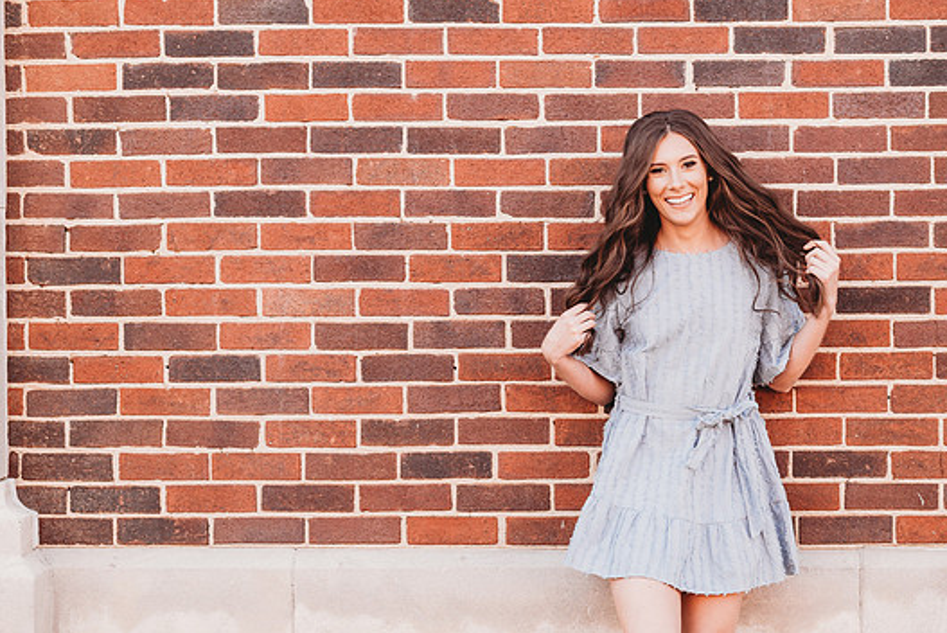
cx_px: 540
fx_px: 2579
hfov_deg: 20.8
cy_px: 282
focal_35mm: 98
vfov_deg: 14.0
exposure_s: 1/160
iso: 100
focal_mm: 85
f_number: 2.5
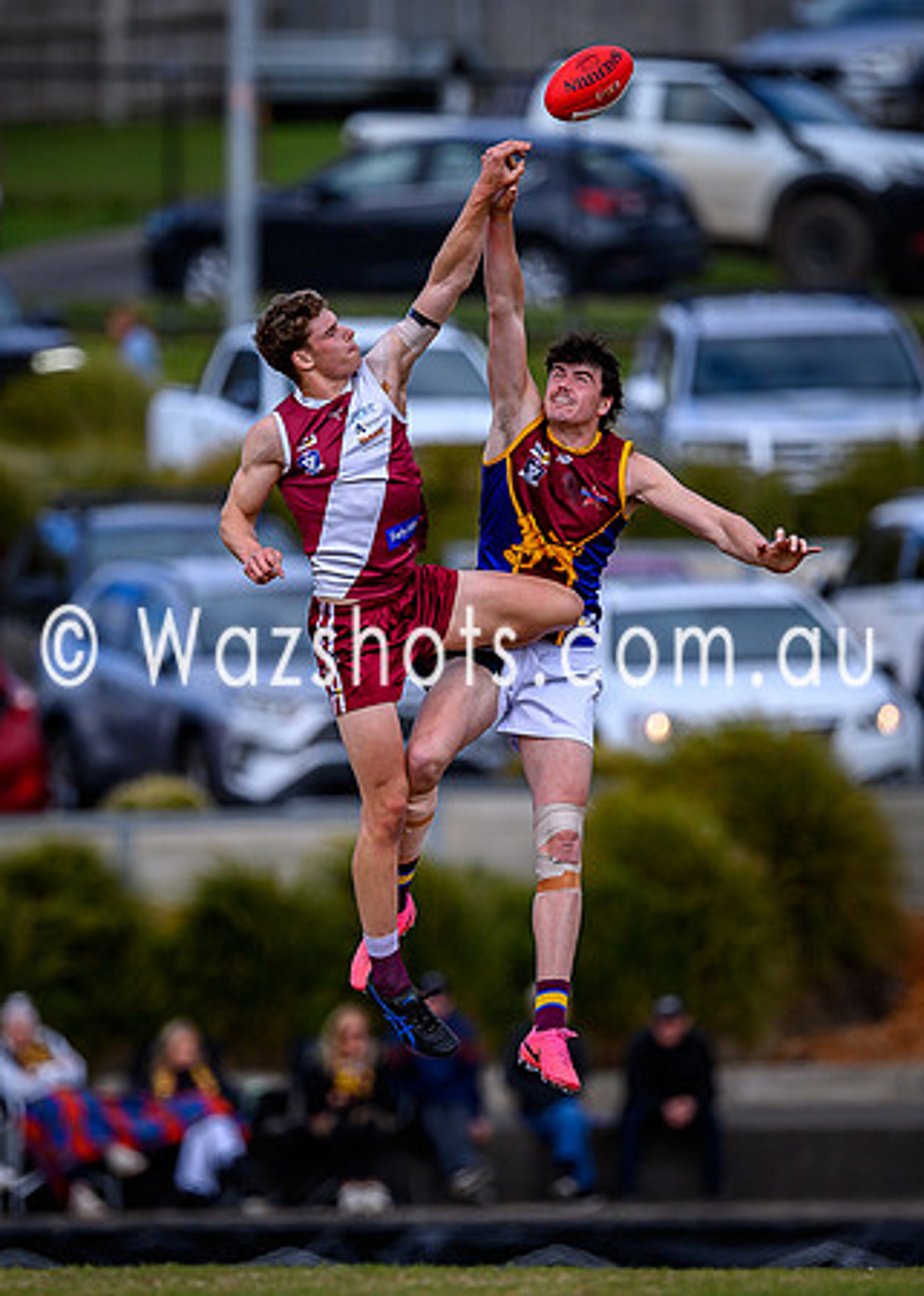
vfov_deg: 2.4
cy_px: 594
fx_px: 30399
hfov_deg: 1.7
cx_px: 387
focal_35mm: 827
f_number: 4
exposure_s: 1/2500
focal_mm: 500
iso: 250
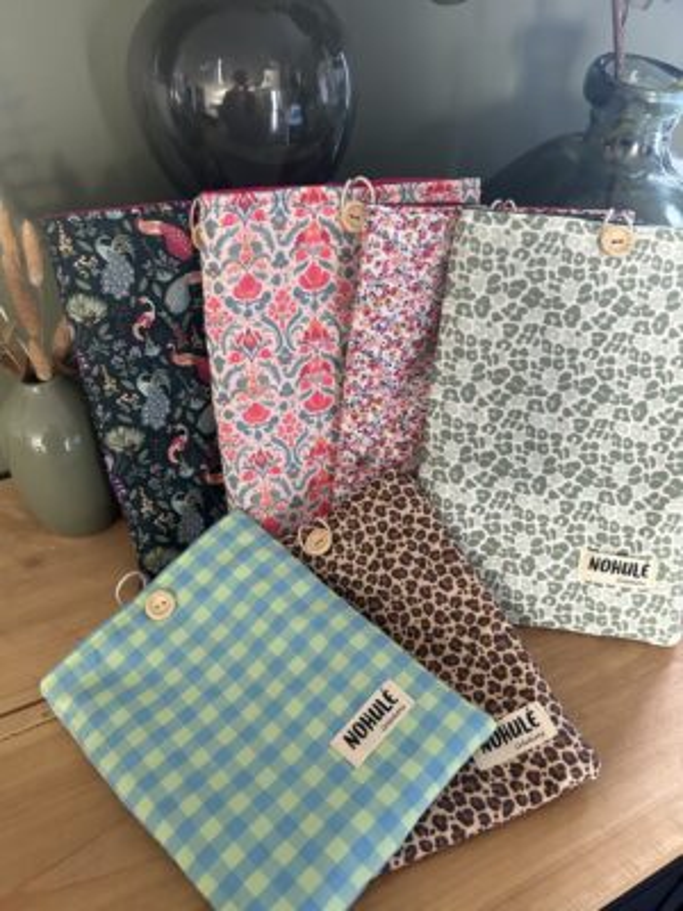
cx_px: 342
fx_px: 684
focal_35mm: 26
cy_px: 456
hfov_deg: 53.1
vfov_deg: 67.3
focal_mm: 5.7
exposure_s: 1/60
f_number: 1.5
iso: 250
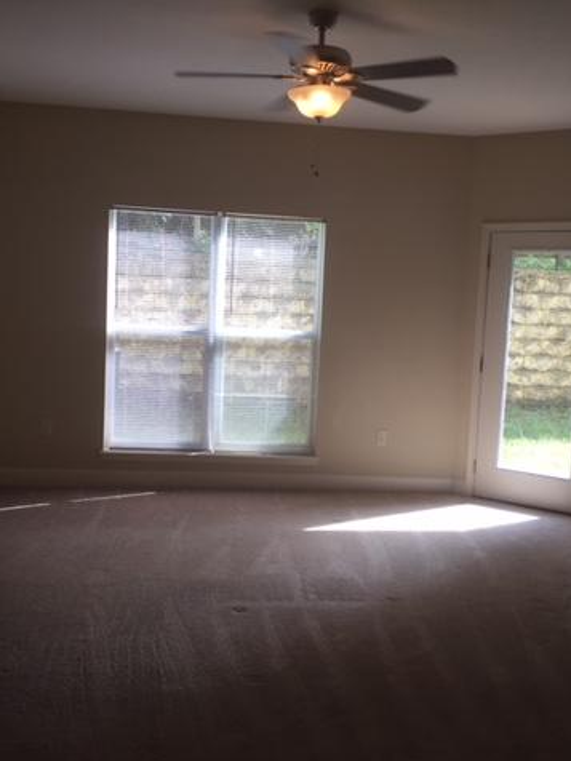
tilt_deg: -4.9
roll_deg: -2.3
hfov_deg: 36.8
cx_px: 282
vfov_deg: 47.9
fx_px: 858
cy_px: 382
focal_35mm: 39
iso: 32
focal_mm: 4.15
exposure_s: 1/120
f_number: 2.2
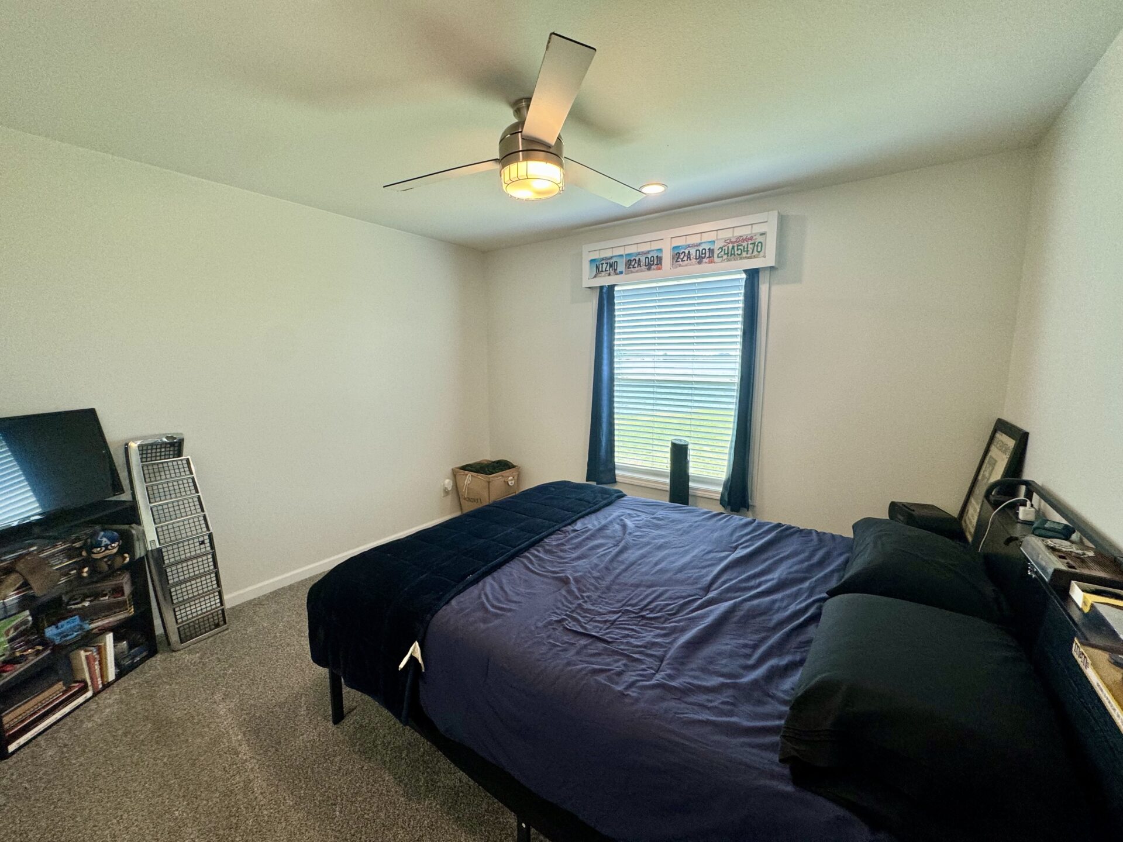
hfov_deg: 102.1
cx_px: 562
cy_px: 421
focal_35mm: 14
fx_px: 454
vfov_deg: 85.7
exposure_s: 1/120
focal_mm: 2.22
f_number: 2.2
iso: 125
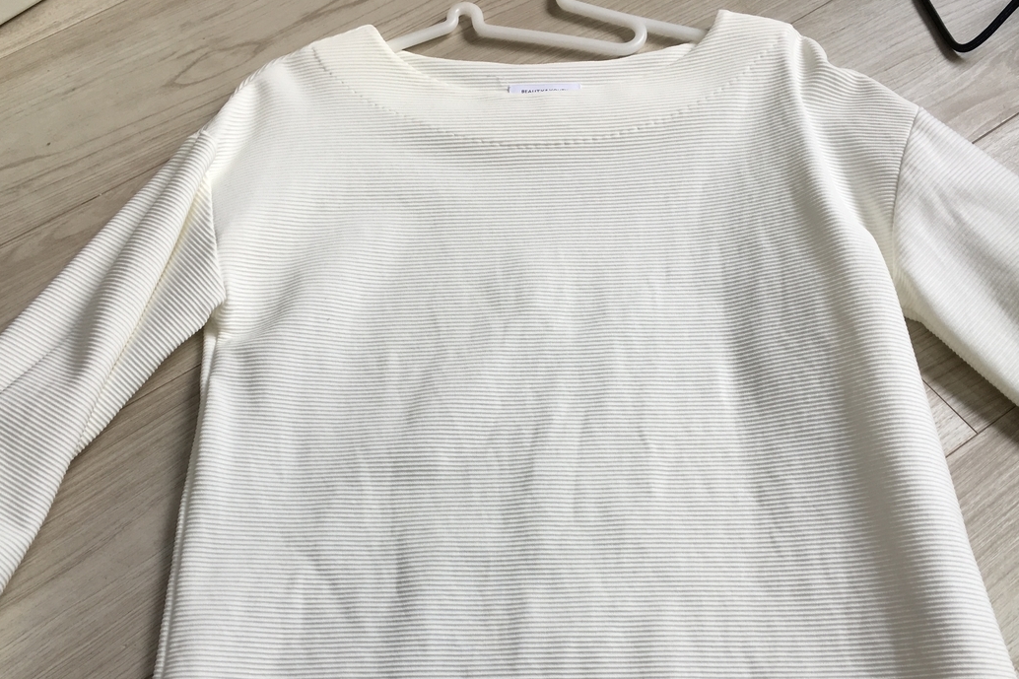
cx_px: 511
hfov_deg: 54.4
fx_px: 990
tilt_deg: -62.9
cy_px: 429
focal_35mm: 35
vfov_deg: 37.6
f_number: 2.2
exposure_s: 1/120
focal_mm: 4.15
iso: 32
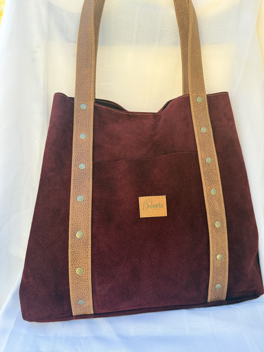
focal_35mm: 24
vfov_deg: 71.6
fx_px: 244
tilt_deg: -19.8
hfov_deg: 56.8
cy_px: 176
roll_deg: -1.4
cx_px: 132
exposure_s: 1/188
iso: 160
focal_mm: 6.76
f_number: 1.78
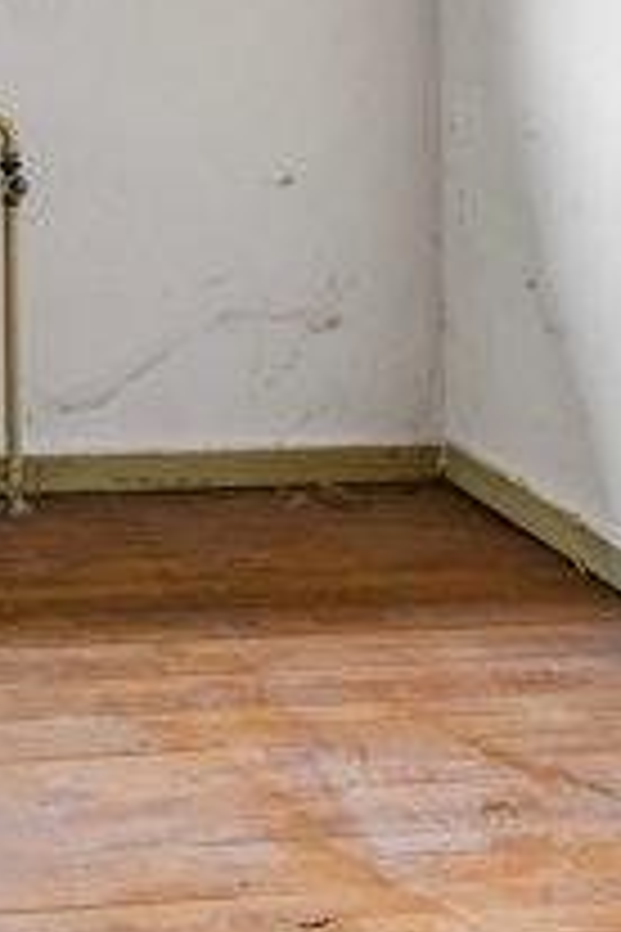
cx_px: -234
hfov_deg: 14.9
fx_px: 2249
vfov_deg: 22.0
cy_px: -124
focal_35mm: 87
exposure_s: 1/6
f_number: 8
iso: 200
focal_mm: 15
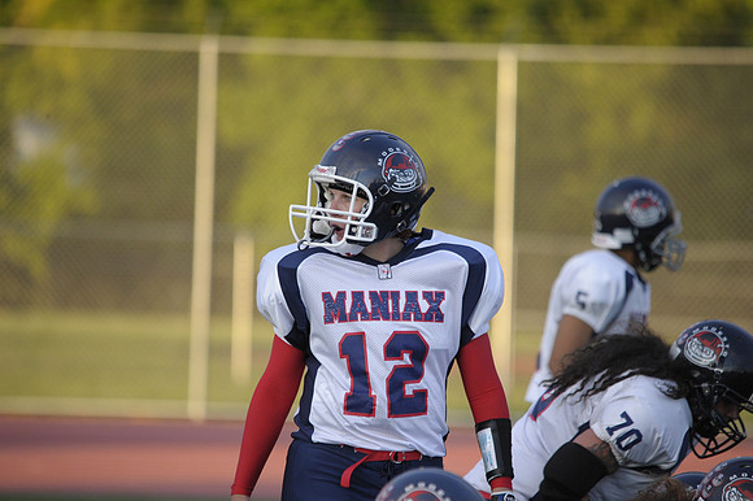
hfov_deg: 4.6
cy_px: 250
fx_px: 9407
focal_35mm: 450
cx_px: 376
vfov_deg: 3.1
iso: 2800
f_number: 6.3
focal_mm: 450
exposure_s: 1/1000
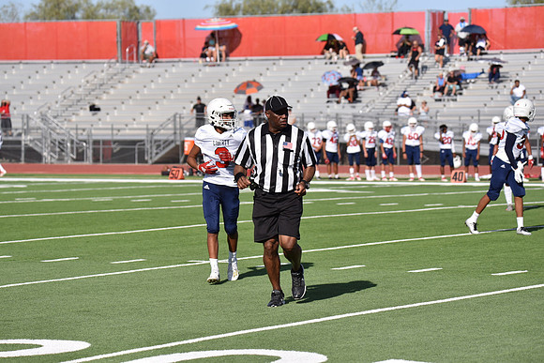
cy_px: 182
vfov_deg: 9.2
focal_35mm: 150
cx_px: 272
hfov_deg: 13.7
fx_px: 2267
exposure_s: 1/4000
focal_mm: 150
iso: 450
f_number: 5.6
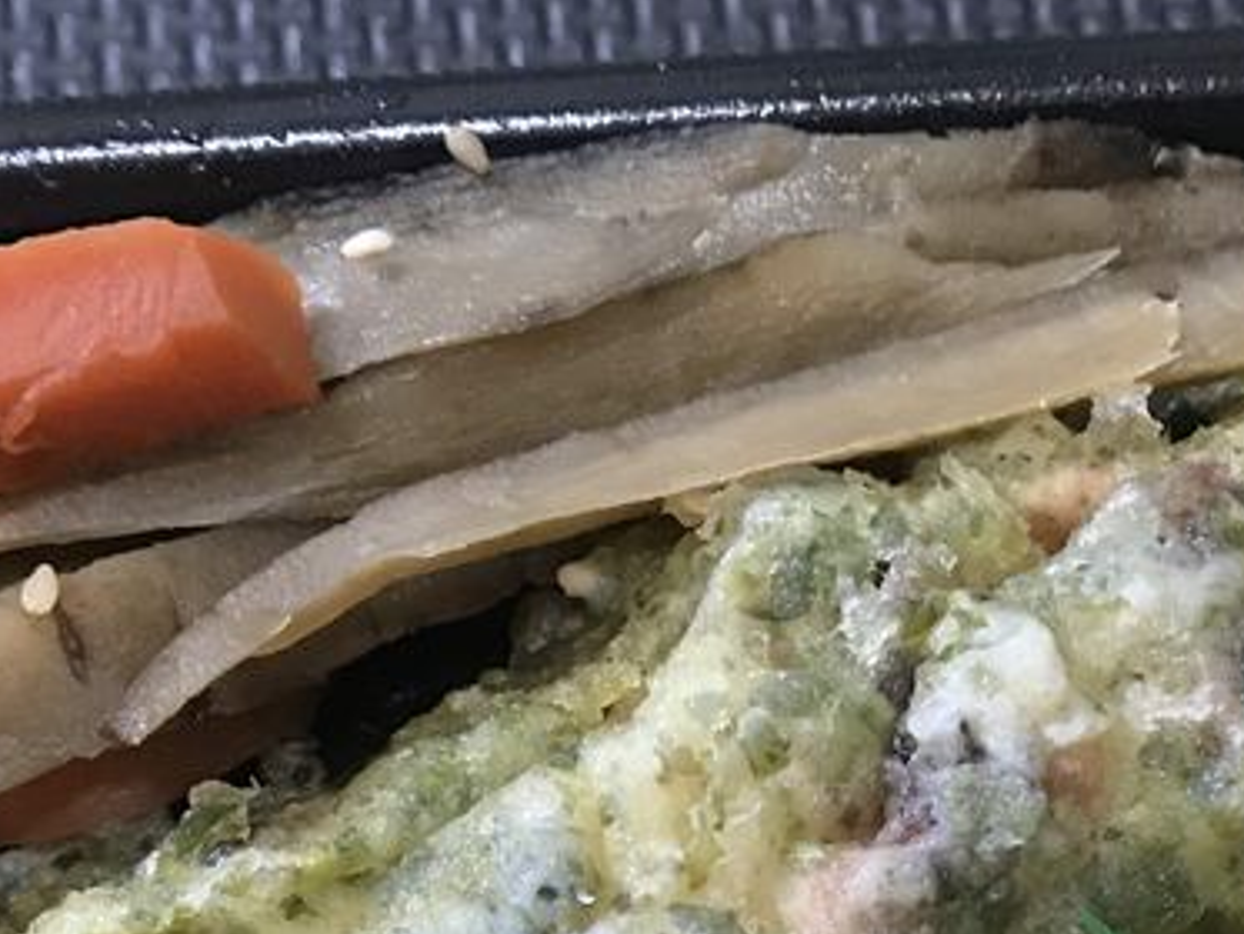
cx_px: 614
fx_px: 2696
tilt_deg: -73.7
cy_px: 1184
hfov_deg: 26.0
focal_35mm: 75
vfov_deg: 18.4
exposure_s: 1/15
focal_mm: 3.99
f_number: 1.8
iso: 64
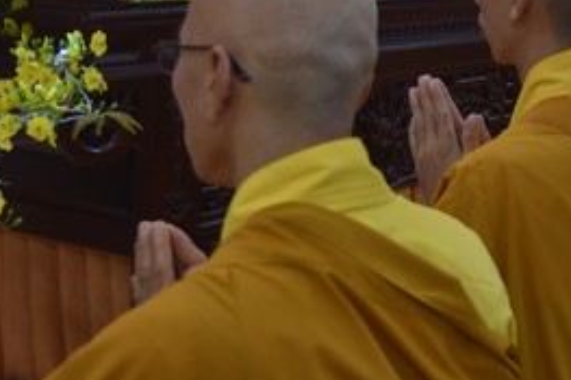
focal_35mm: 94
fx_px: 1490
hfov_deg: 20.7
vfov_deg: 14.2
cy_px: -37
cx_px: 623
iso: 900
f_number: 4
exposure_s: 1/60
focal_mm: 38
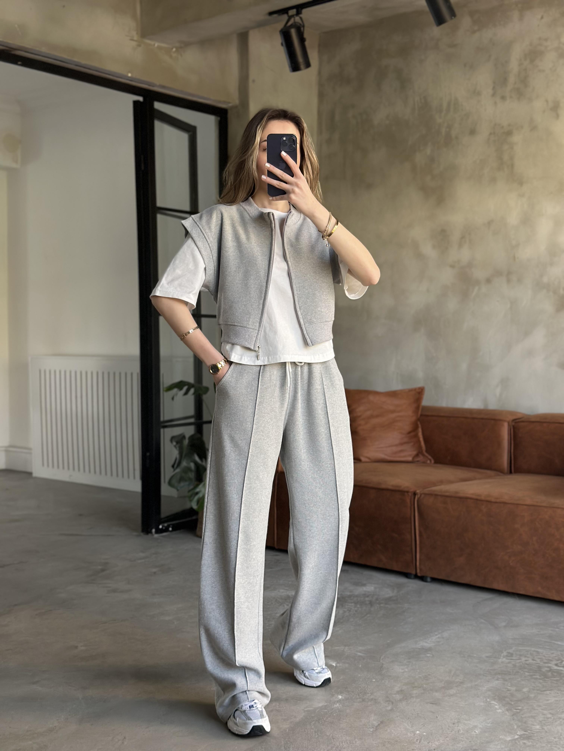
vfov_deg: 39.7
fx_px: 1043
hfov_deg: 30.3
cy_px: 376
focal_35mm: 48
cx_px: 282
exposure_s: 1/60
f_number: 1.78
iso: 160
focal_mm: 6.86
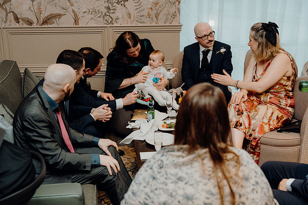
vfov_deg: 29.3
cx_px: 154
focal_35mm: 46
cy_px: 102
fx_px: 394
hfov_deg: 42.7
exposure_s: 1/160
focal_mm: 46
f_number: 3.5
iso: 3200
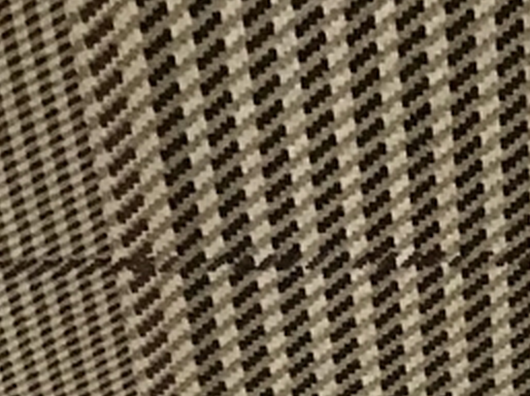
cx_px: 1027
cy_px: 755
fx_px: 2217
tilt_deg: -46.3
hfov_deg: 12.2
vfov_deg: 9.6
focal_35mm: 145
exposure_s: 1/15
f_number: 2.4
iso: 250
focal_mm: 3.3
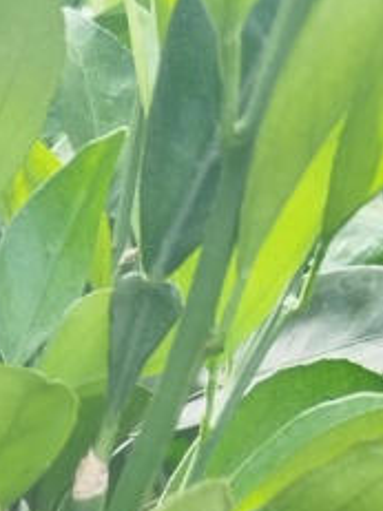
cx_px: -308
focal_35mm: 120
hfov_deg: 11.4
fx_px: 1772
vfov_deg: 14.5
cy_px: 910
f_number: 1.9
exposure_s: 1/100
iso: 224
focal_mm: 4.95
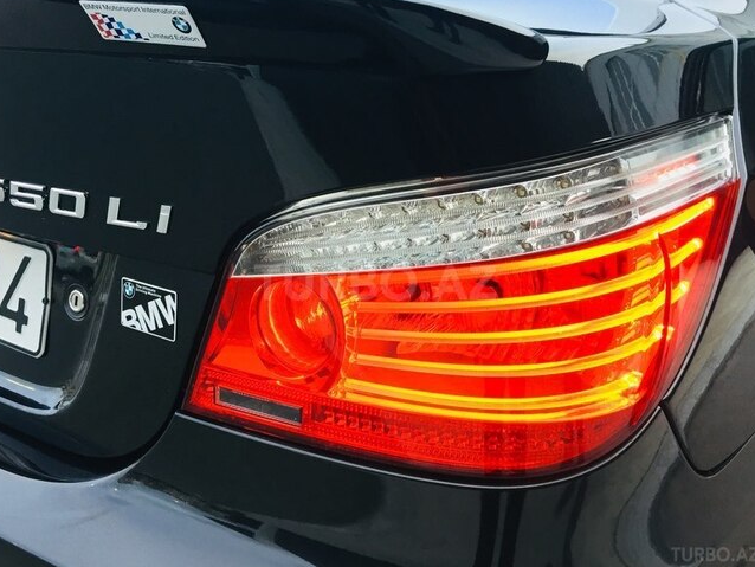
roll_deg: -1.6
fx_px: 655
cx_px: 375
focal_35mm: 30
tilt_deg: -19.4
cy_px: 282
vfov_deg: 46.8
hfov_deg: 59.9
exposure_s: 1/33
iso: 50
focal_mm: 4.15
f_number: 2.2
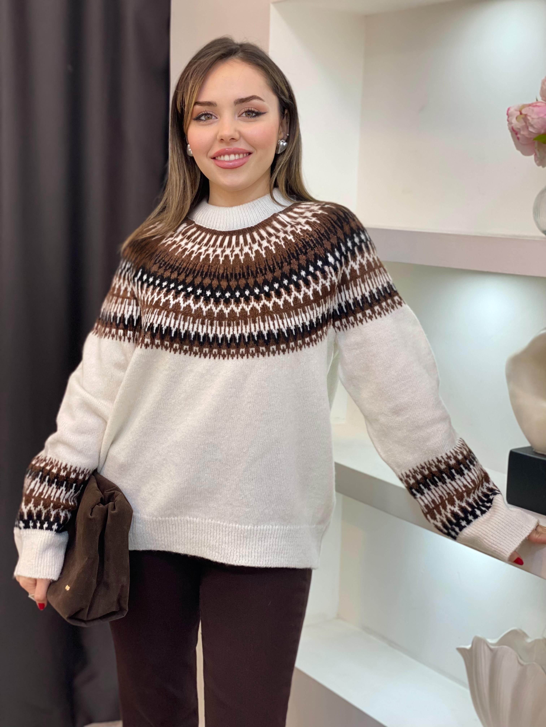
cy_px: 364
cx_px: 273
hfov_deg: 28.0
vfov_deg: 36.8
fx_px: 1094
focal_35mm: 52
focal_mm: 6
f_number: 2
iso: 80
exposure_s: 1/100
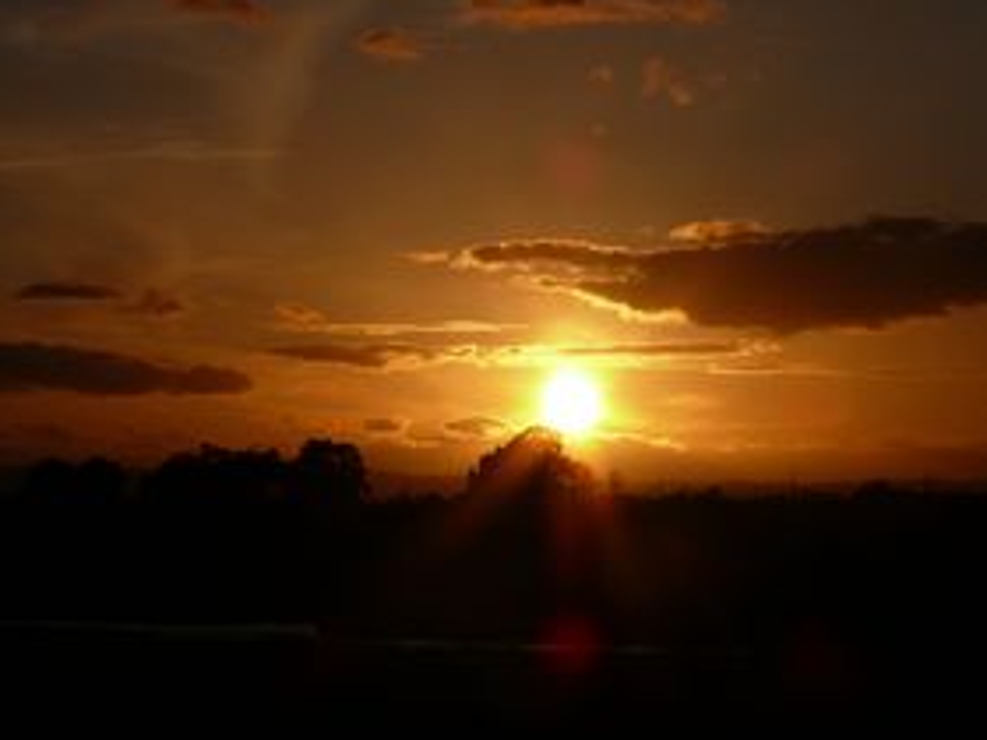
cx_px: 585
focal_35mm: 138
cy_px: 370
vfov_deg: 10.7
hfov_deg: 14.3
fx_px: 3935
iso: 100
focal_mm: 22.2
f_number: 10
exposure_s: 1/800
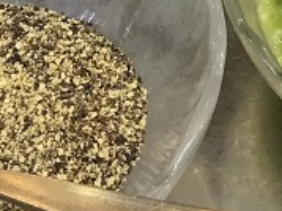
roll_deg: +0.9
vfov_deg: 10.2
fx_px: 1148
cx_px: 188
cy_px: -87
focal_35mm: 141
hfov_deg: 14.0
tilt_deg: -42.7
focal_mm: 3.3
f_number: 2.4
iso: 100
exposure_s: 1/33
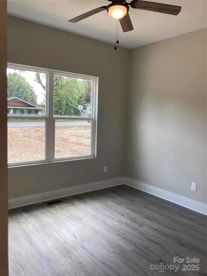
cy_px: 138
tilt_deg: -5.0
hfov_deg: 49.7
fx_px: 223
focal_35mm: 28
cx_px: 104
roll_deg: -1.7
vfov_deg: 63.4
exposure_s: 1/120
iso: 40
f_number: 1.8
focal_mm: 3.99
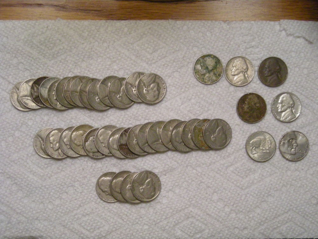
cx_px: 159
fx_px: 698
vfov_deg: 19.4
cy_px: 120
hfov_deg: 25.7
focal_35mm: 76
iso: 400
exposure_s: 1/54.8
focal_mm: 12.3
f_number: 3.9
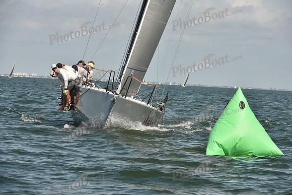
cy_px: 98
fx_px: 1704
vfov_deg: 6.5
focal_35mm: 210
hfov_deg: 9.8
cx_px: 146
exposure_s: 1/1250
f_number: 8
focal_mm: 210
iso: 400
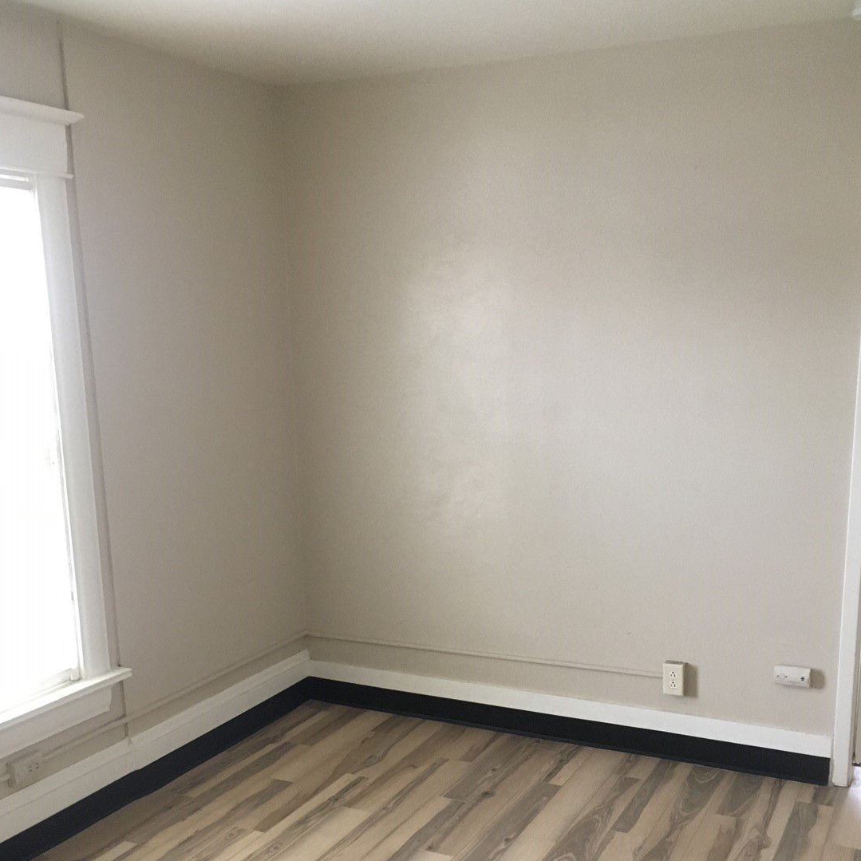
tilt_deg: -16.4
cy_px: 573
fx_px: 1069
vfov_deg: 43.3
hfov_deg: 43.9
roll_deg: +0.3
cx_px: 433
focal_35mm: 38
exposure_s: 1/30
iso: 160
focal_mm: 4.15
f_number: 2.2
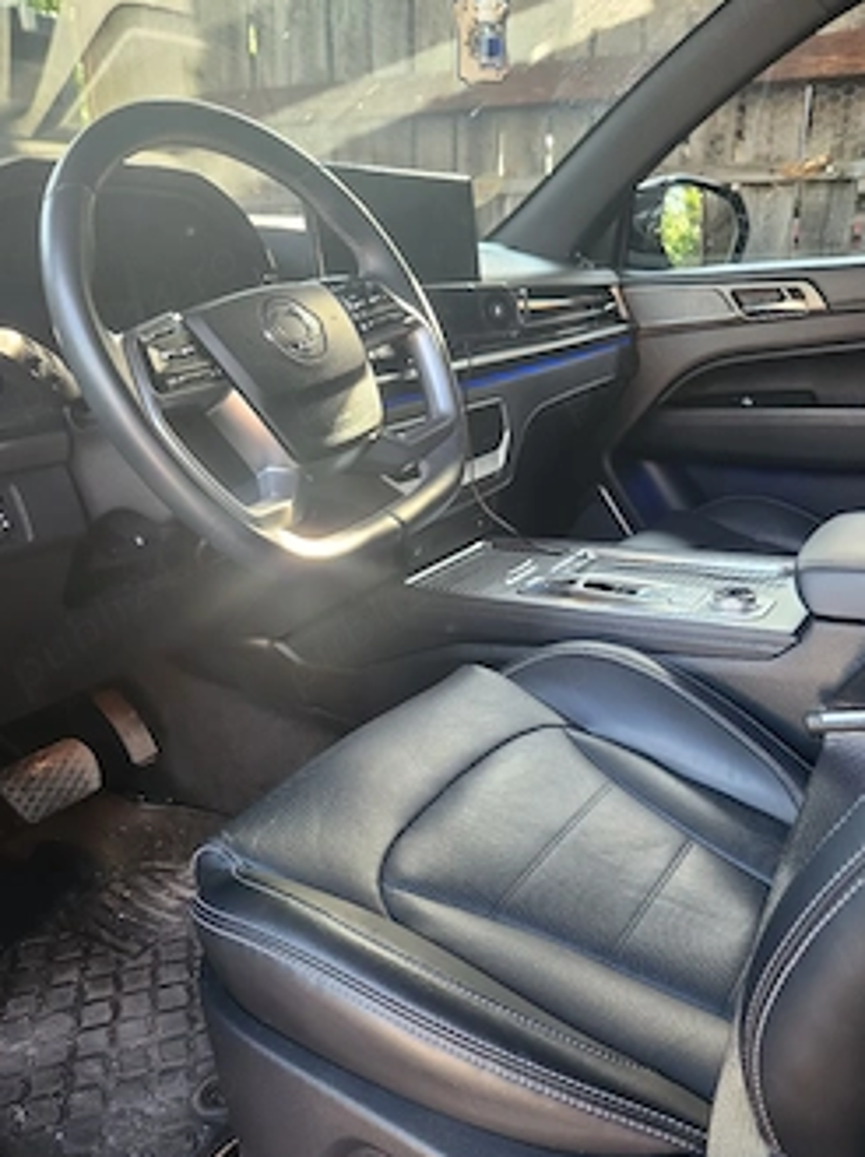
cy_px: 647
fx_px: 935
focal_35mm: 28
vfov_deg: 63.3
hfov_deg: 49.6
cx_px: 468
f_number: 1.8
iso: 200
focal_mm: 5.4
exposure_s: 1/101
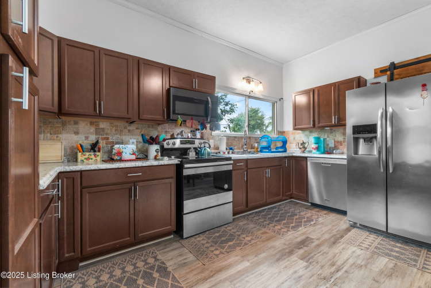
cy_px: 144
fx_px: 180
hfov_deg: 100.4
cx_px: 216
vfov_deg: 77.3
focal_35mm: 15
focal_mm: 10
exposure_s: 1/6
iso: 400
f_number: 8
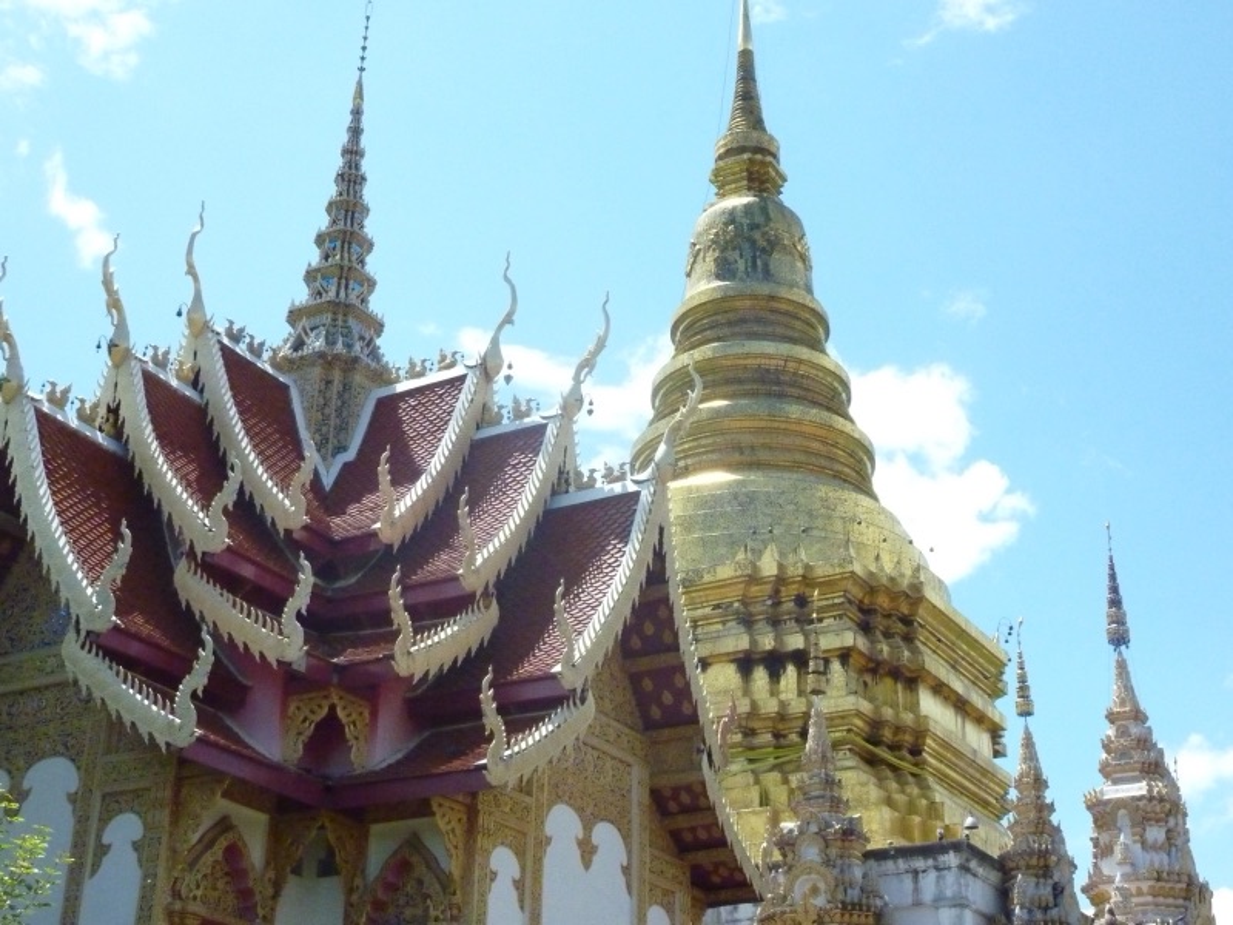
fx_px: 1852
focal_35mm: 52
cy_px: 462
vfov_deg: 28.0
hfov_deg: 36.8
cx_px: 616
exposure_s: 1/2000
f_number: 6.3
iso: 800
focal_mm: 8.5
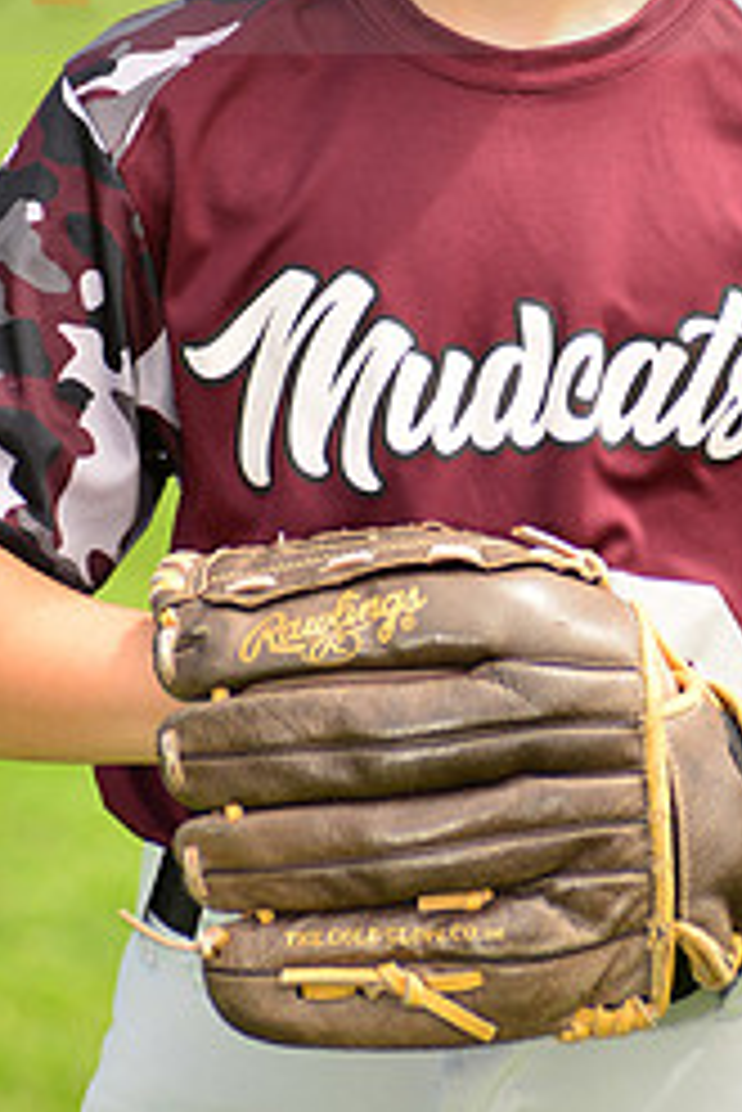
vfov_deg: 5.5
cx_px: 506
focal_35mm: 376
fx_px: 11608
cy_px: -90
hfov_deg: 3.7
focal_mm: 160
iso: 100
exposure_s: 1/250
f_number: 5
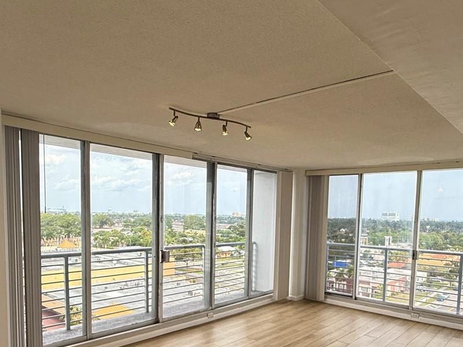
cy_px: 242
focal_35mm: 28
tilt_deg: -3.6
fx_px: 375
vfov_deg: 48.6
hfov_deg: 63.4
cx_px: 241
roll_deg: -1.0
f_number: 2.2
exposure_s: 1/125
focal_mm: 2.22
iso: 50
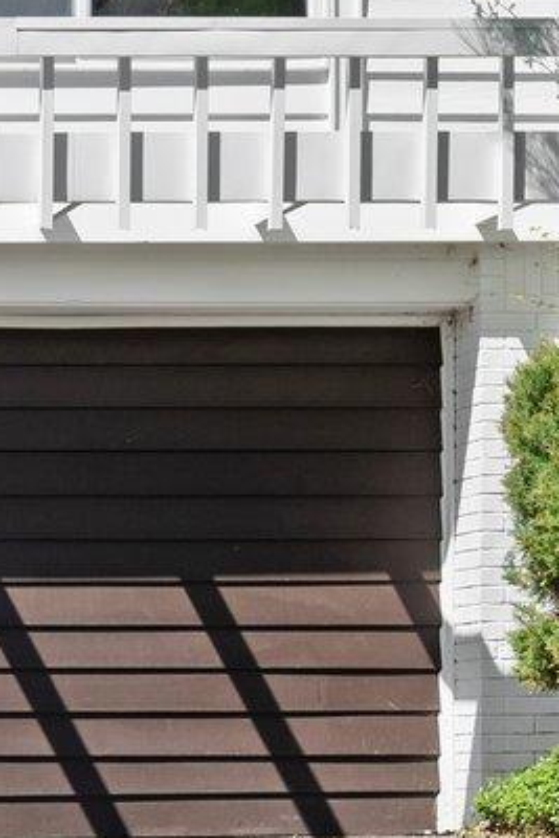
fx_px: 4165
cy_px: 198
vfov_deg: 11.4
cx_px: -513
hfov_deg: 7.4
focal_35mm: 179
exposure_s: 1/400
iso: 200
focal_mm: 35
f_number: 7.1
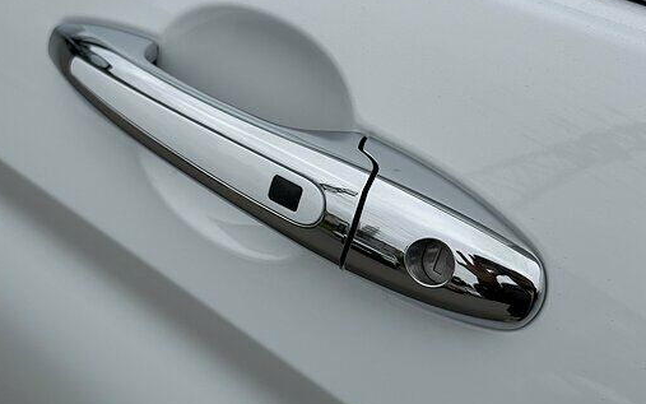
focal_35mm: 55
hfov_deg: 36.9
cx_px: 322
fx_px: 968
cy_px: 184
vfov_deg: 23.6
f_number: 1.78
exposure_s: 1/6024
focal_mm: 6.76
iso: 64
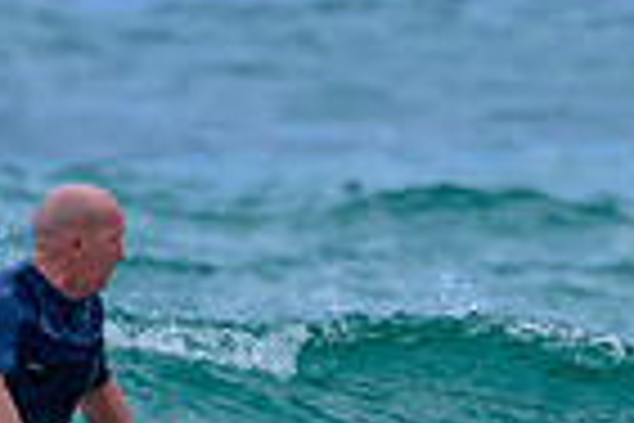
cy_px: 556
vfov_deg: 0.6
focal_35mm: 2301
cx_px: 198
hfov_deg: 0.9
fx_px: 40520
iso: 450
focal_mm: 560
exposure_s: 1/2000
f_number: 8
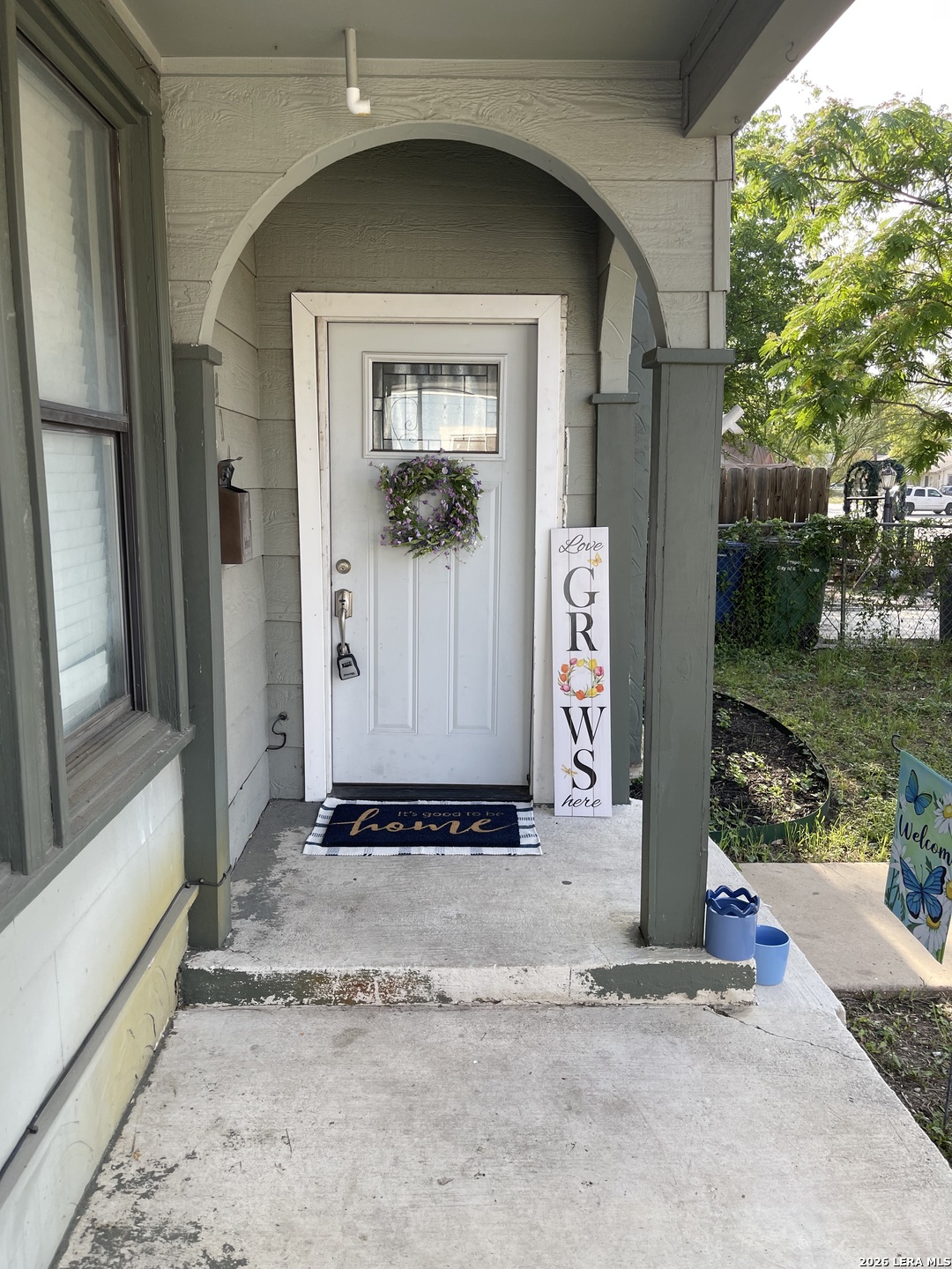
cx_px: 476
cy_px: 634
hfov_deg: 54.9
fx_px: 917
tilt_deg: -7.0
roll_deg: -0.3
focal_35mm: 25
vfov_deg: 69.4
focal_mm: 5.1
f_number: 1.6
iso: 32
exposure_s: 1/402
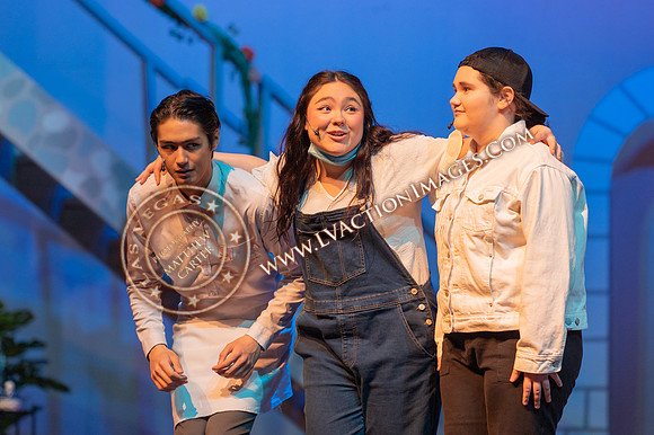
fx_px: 3420
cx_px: 327
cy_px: 162
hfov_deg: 10.9
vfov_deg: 7.3
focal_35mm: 188
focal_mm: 150
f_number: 2.8
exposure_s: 1/250
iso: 800
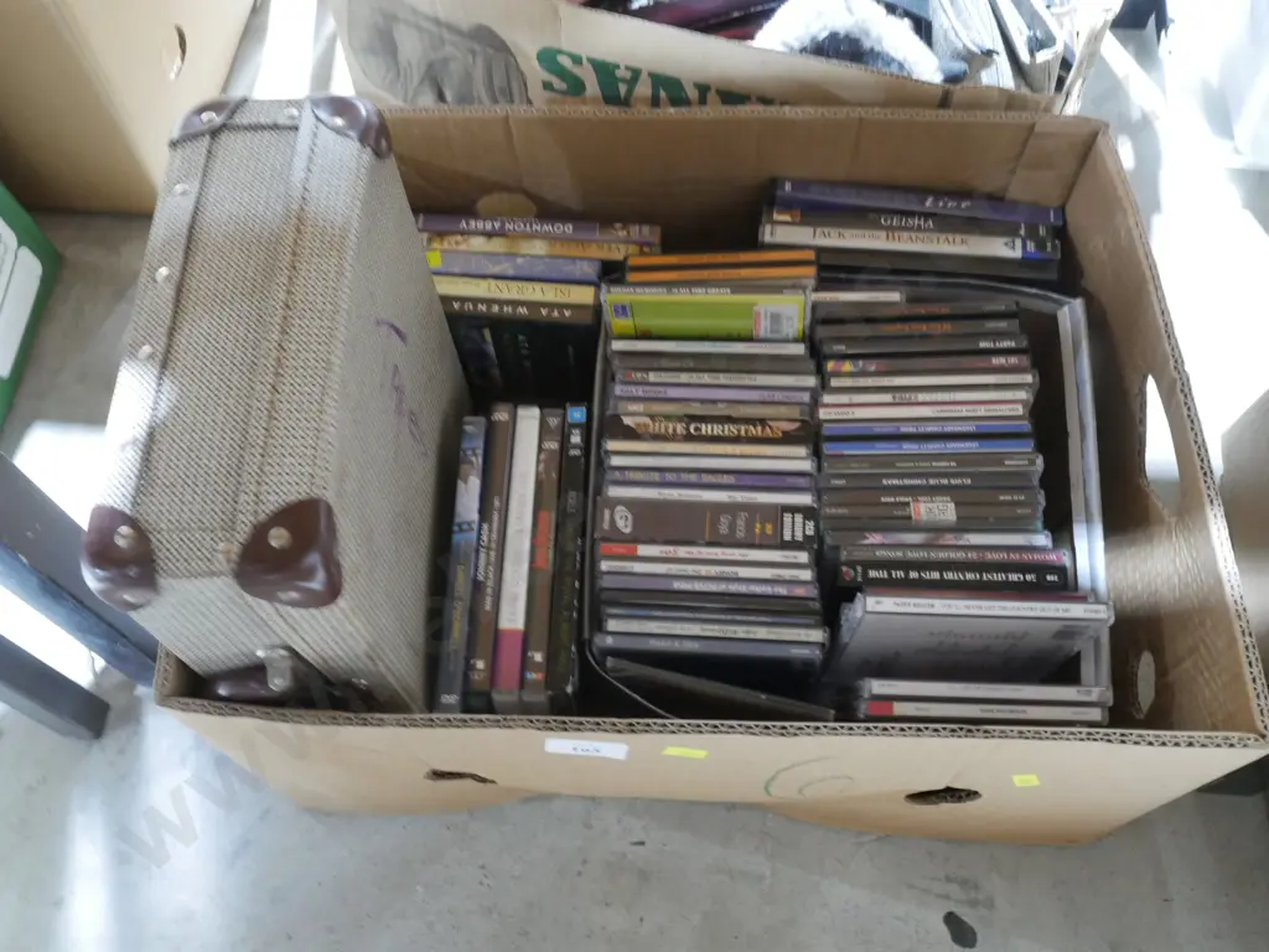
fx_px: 1100
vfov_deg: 46.8
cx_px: 634
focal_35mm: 30
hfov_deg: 60.0
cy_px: 476
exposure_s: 1/5
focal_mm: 15
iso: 3200
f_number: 9
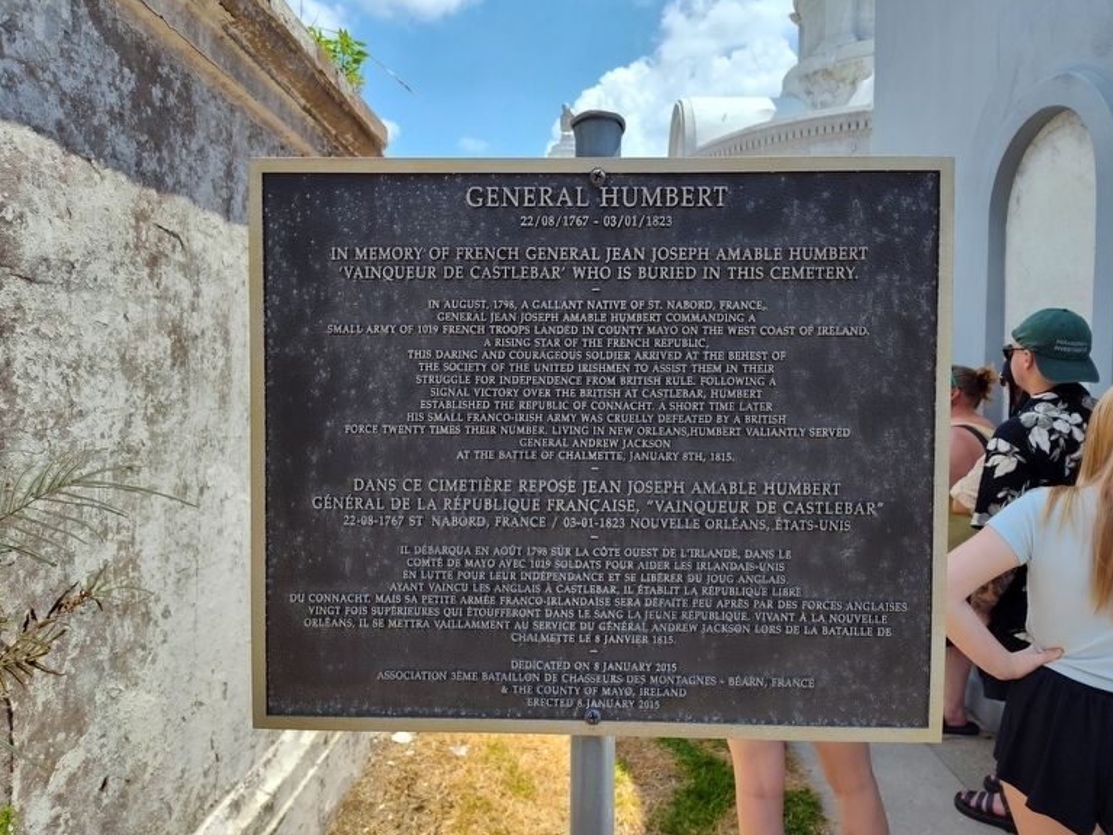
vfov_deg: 56.8
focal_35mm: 24
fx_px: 772
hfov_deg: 71.6
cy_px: 423
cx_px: 570
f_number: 1.8
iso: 100
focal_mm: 5.56
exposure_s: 1/1486
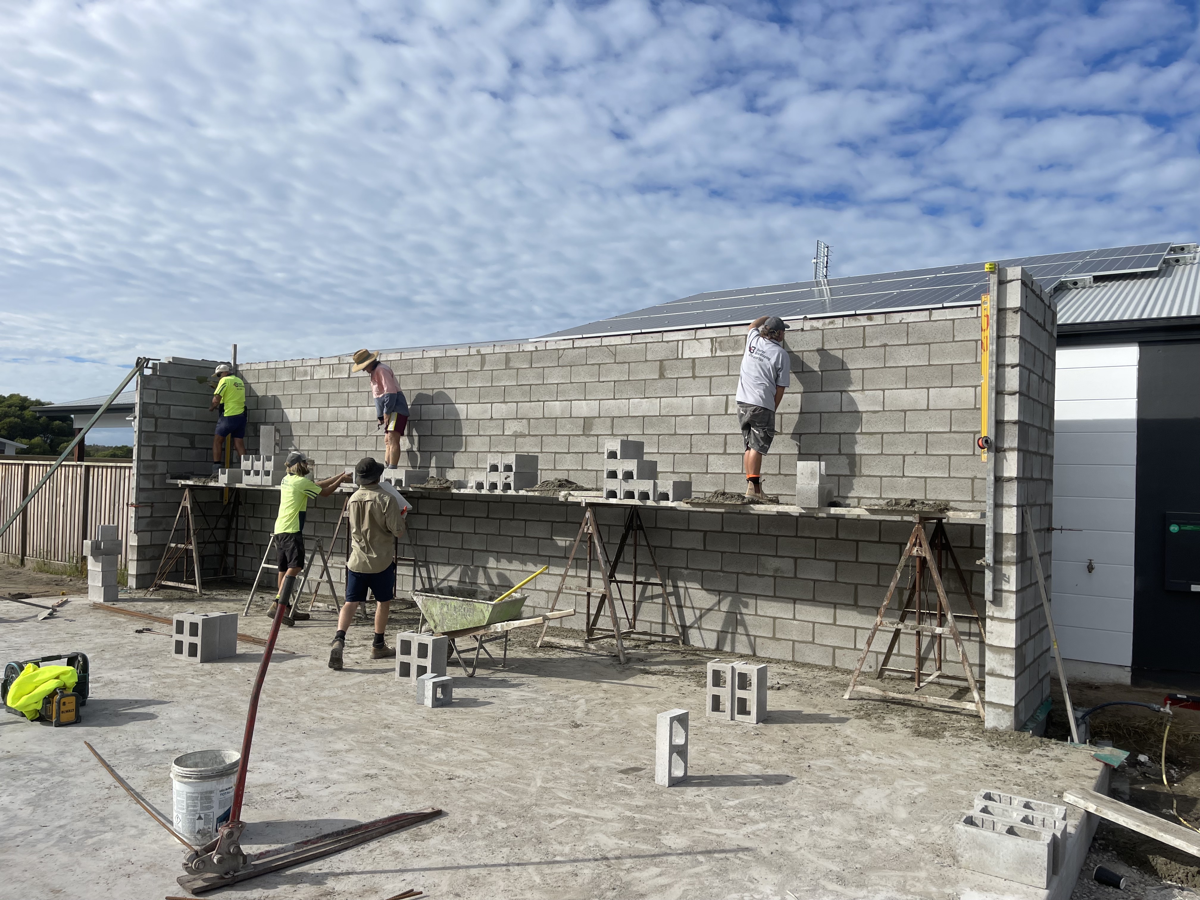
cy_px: 450
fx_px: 901
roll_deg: -0.7
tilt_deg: +1.4
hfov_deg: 67.3
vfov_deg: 53.1
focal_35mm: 26
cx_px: 600
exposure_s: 1/5376
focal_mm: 5.1
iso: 32
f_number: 1.6
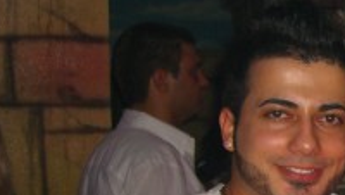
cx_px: 500
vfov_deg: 9.7
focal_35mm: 124
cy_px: 209
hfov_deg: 16.0
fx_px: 1136
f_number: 2.8
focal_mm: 7.9
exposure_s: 1/60
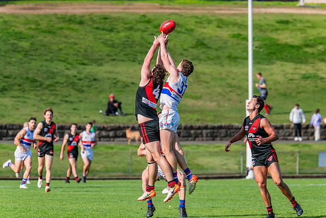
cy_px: 109
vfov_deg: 3.4
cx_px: 167
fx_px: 3694
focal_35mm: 408
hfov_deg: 5.1
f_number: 8
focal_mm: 380
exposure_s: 1/1600
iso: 800
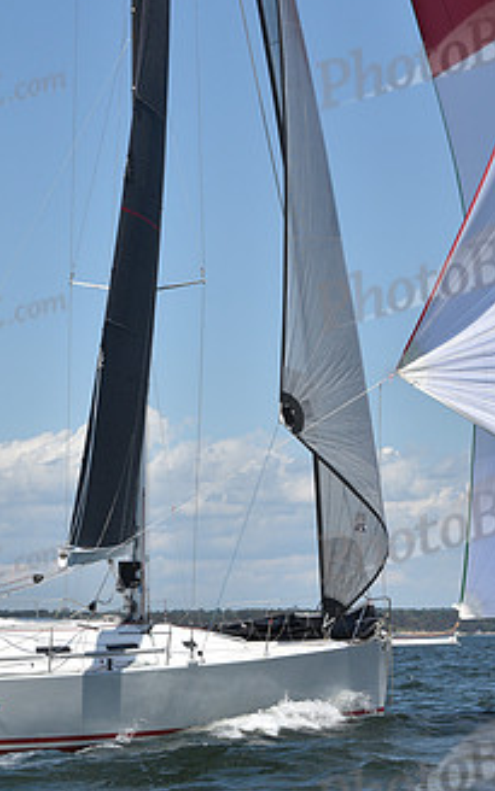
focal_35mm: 126
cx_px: 193
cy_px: 428
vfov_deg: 16.6
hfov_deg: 10.4
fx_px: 2720
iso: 320
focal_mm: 70
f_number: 9
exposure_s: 1/1250
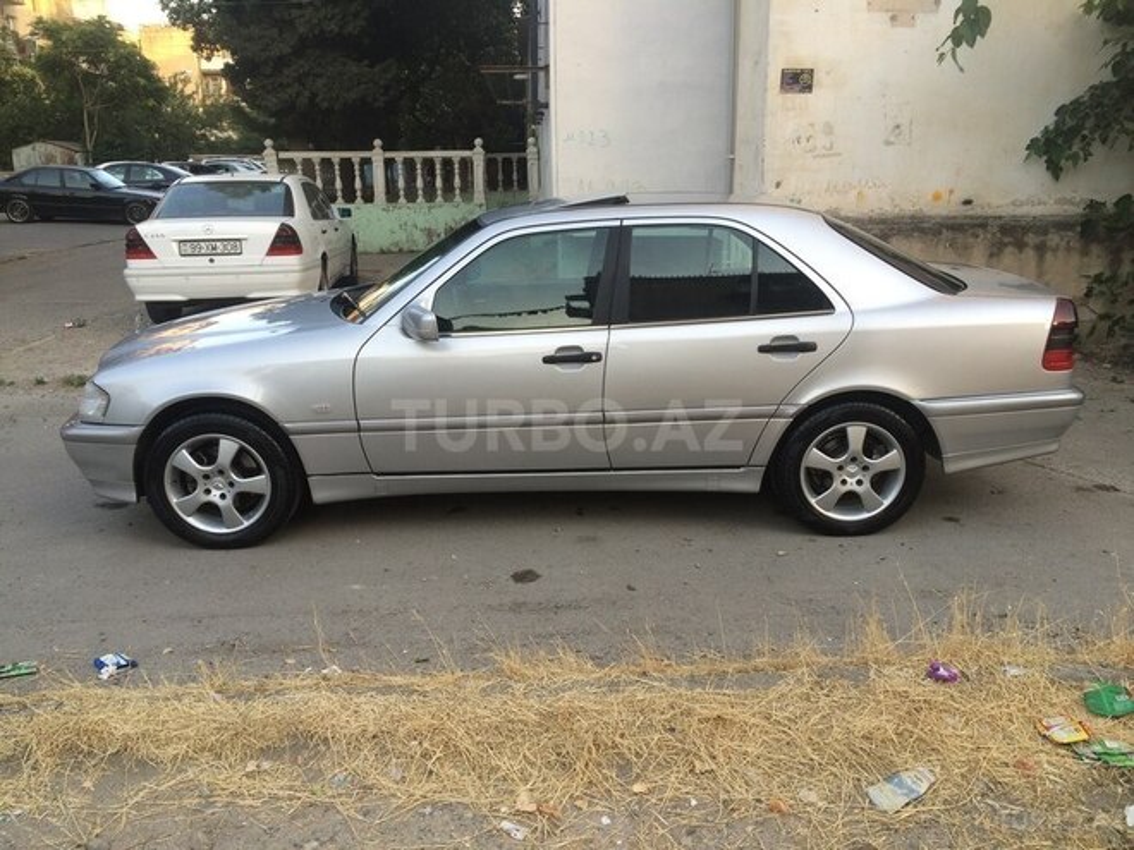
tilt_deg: -16.4
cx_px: 567
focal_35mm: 29
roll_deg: +0.5
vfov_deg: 48.2
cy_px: 425
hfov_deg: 61.7
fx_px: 950
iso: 32
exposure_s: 1/118
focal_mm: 4.15
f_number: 2.2
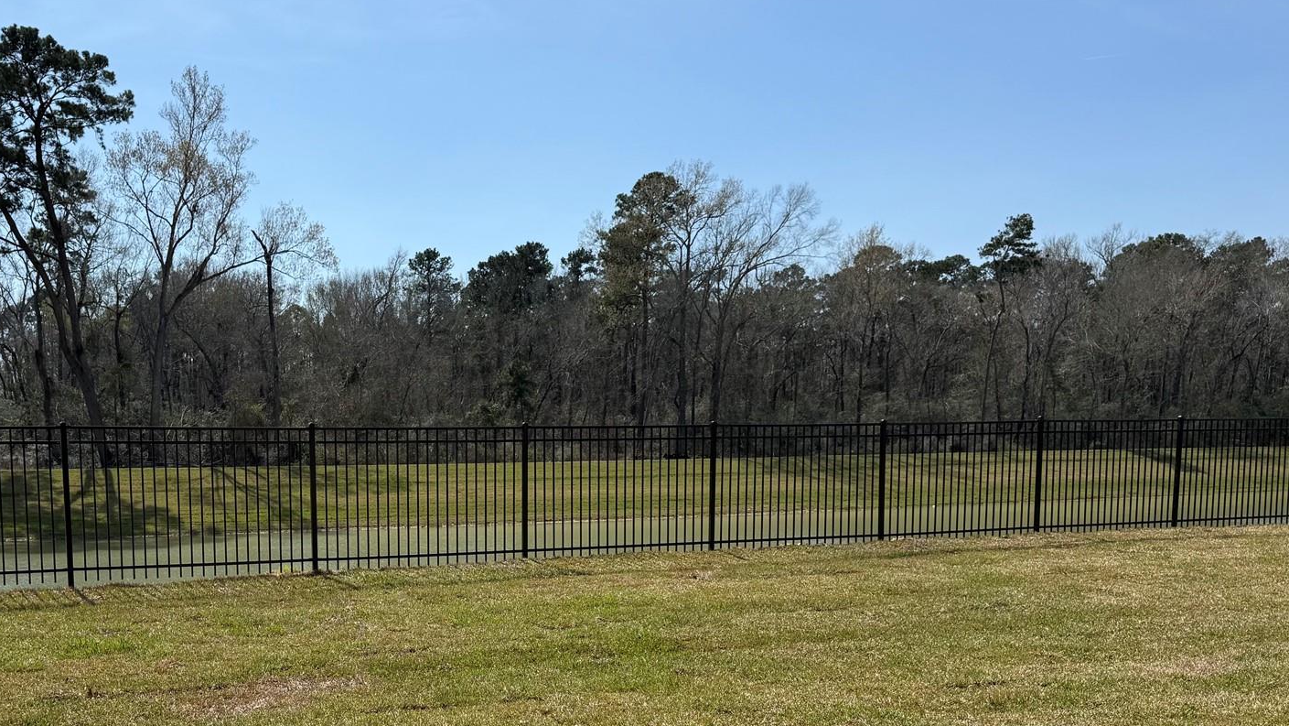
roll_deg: +0.4
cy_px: 580
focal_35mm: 38
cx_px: 471
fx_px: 1299
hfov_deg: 52.1
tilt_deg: -6.8
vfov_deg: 30.5
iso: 80
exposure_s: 1/5714
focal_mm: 6.76
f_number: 1.78
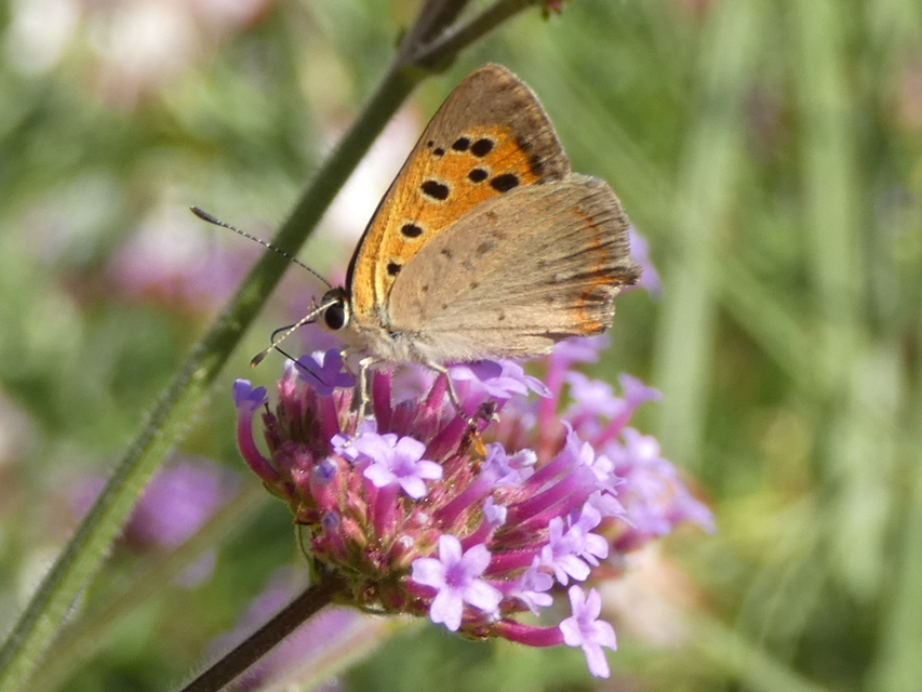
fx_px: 2797
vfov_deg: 14.1
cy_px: 346
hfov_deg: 18.7
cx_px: 461
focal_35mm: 105
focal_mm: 18.8
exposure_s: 1/100
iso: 80
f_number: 4.9
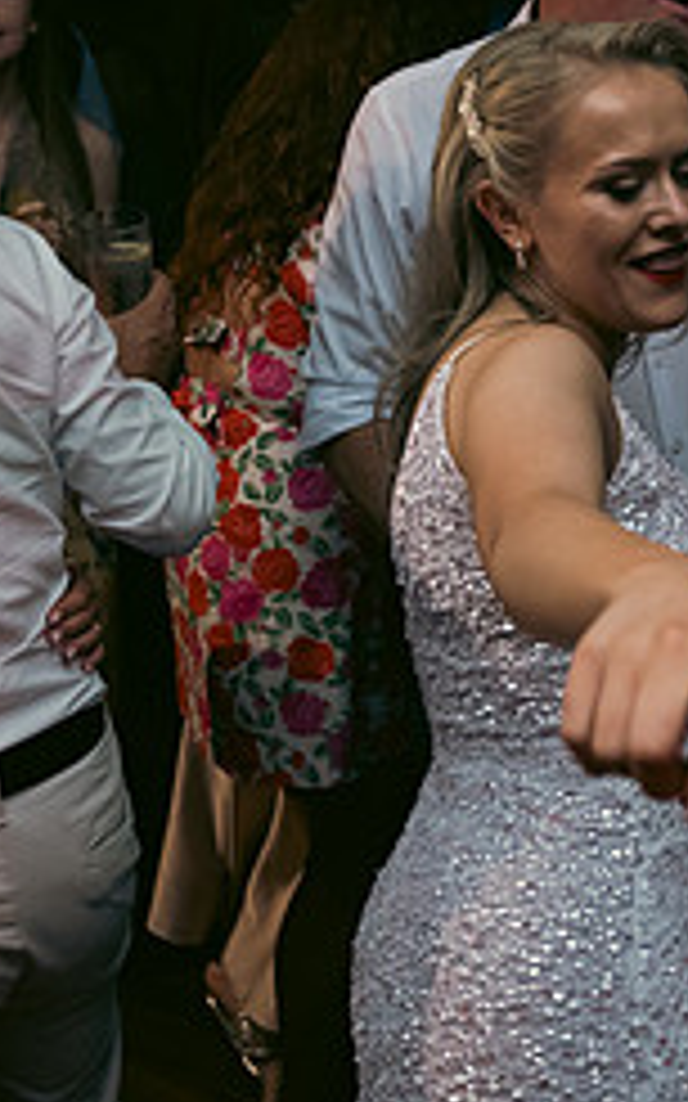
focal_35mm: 58
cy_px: 281
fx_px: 1741
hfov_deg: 22.0
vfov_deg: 34.4
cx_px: 585
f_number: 3.5
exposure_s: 1/160
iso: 800
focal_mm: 24
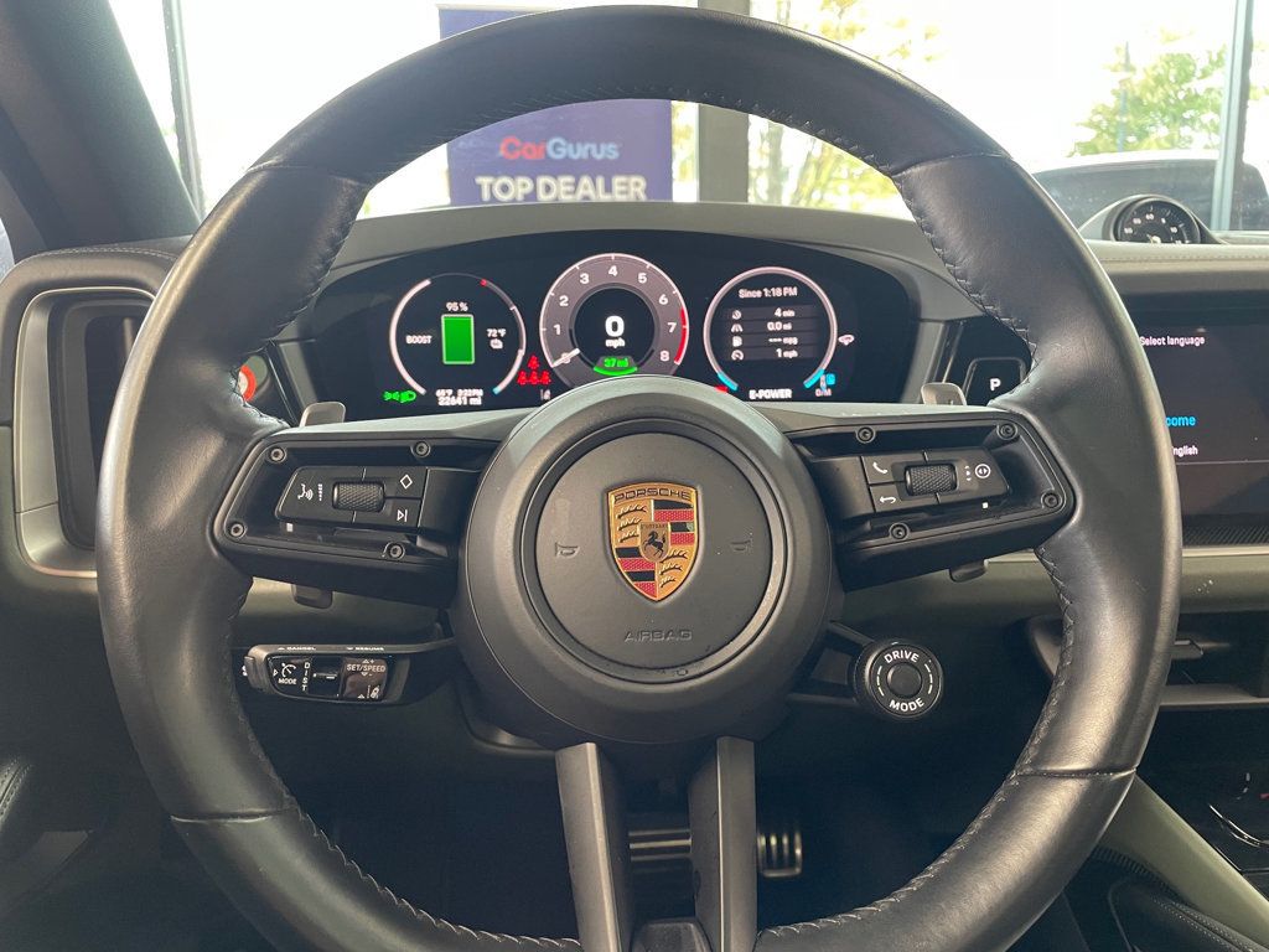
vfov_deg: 53.1
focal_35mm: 26
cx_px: 634
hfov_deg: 67.3
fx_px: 953
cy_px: 476
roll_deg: +1.3
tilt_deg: -11.5
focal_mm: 4.2
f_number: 1.6
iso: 400
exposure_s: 1/40
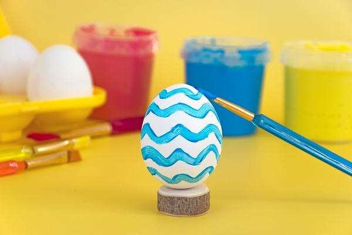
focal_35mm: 120
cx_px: 176
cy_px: 118
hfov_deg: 17.1
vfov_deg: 11.4
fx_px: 1173
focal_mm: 80
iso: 160
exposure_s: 1/100
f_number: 9
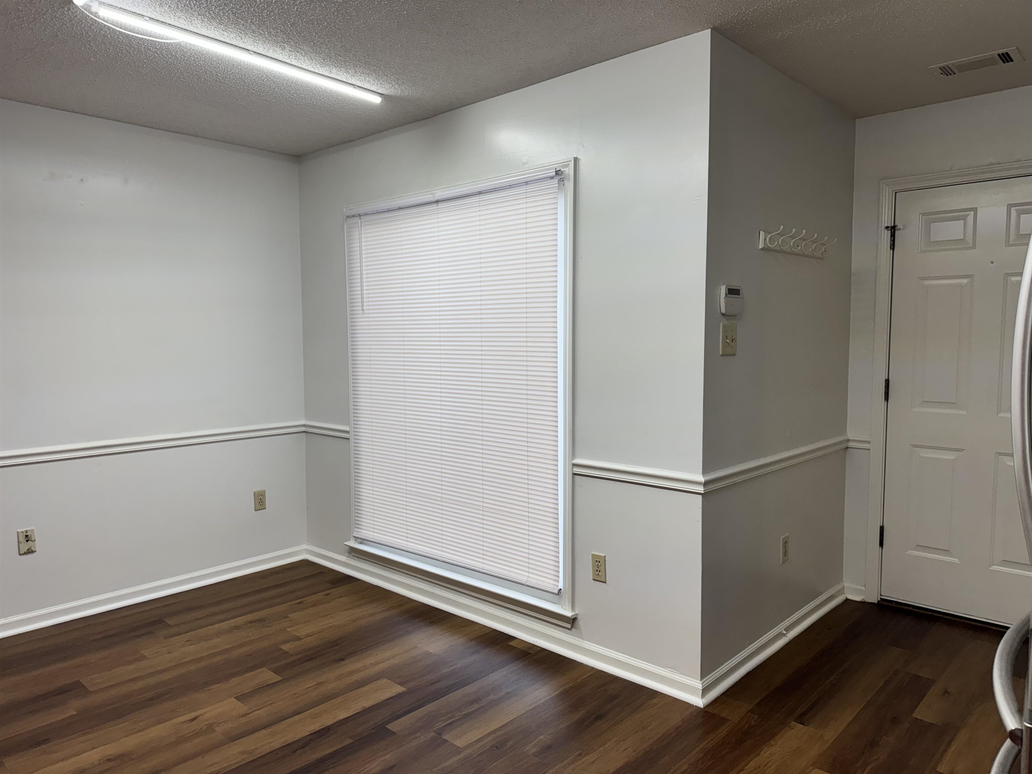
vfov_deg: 56.8
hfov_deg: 71.6
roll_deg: +0.1
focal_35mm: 24
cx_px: 516
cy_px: 387
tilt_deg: -4.5
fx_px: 716
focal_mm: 6.76
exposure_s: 1/120
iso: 80
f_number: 1.78
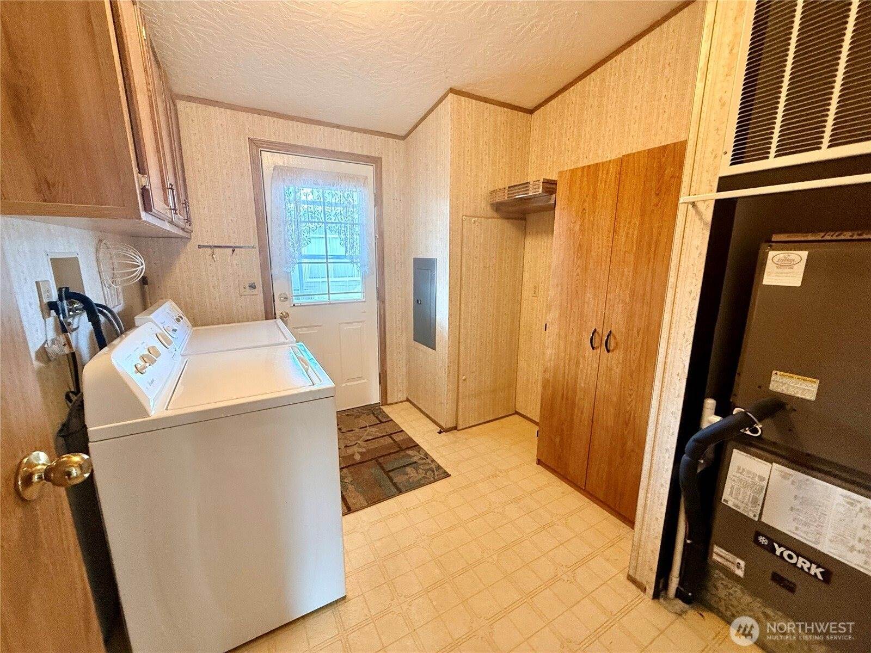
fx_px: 352
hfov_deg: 102.1
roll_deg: -0.5
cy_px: 326
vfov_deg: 85.7
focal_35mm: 14
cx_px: 436
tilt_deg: -12.6
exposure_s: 1/60
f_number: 2.2
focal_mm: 2.22
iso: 320
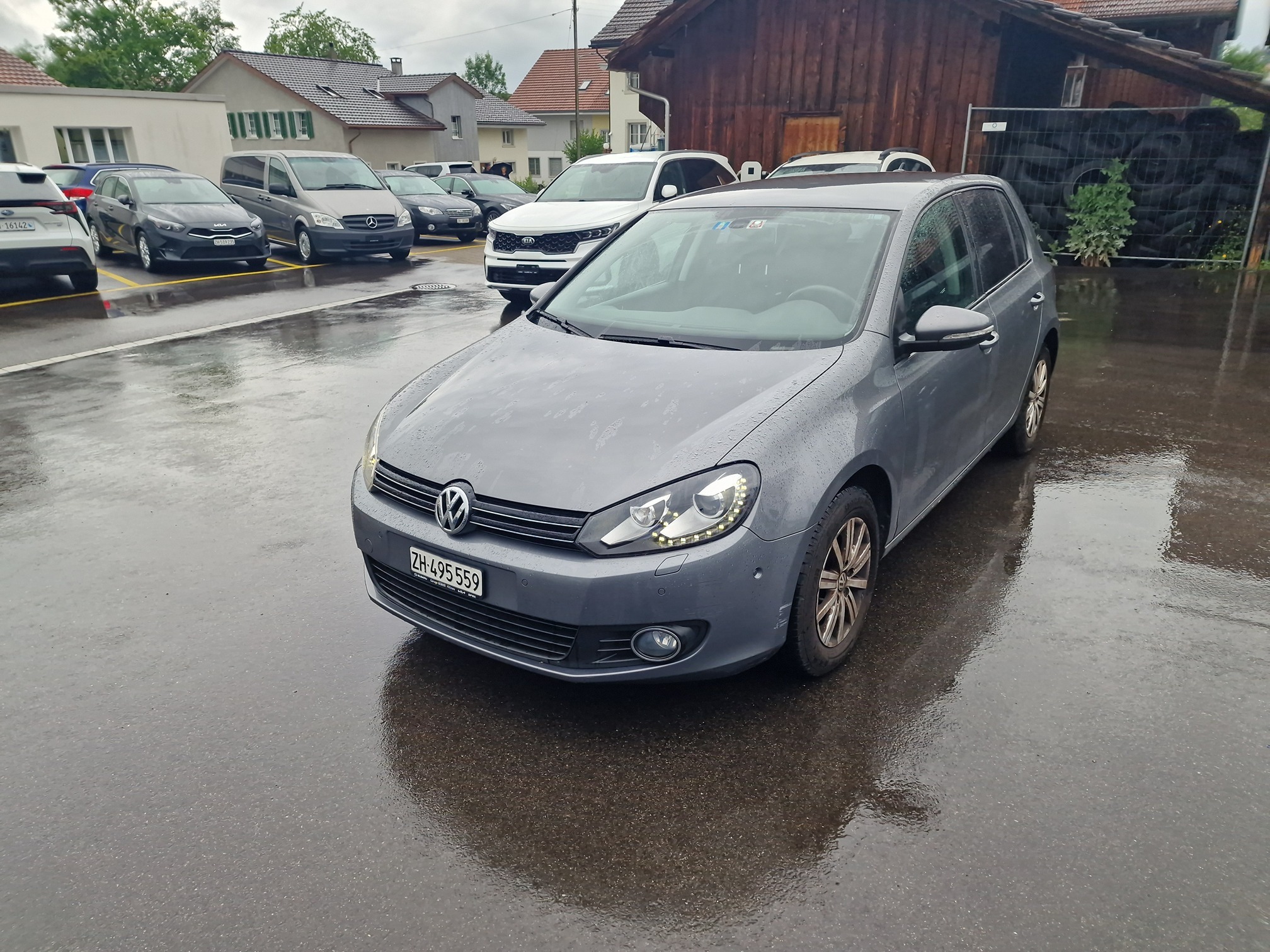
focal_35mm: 23
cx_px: 635
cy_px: 476
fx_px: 844
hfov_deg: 73.9
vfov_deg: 58.9
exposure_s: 1/180
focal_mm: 6.4
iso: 50
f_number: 1.8
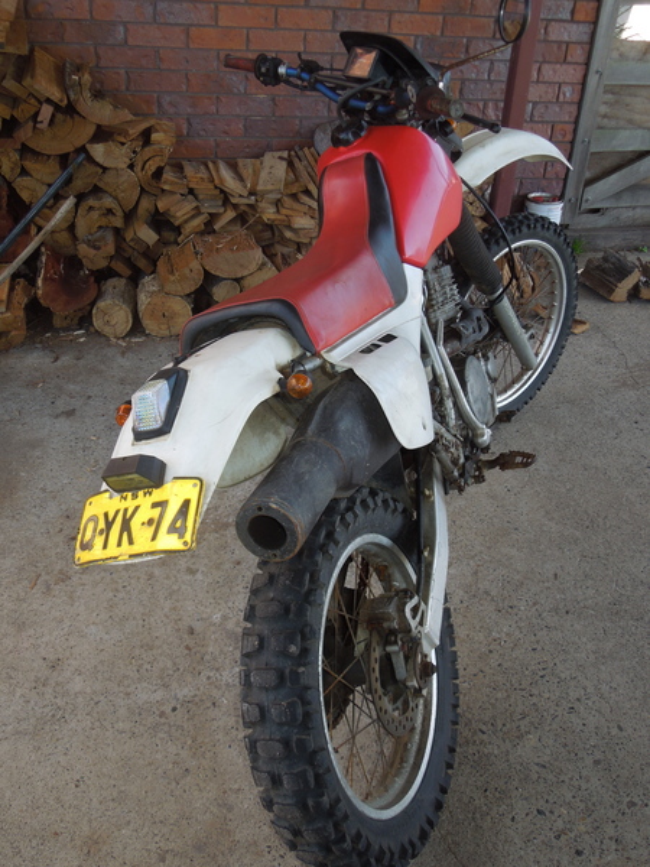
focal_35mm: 31
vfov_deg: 58.4
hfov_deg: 45.4
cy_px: 434
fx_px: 776
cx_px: 325
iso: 100
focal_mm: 5.6
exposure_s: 1/125
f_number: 3.6
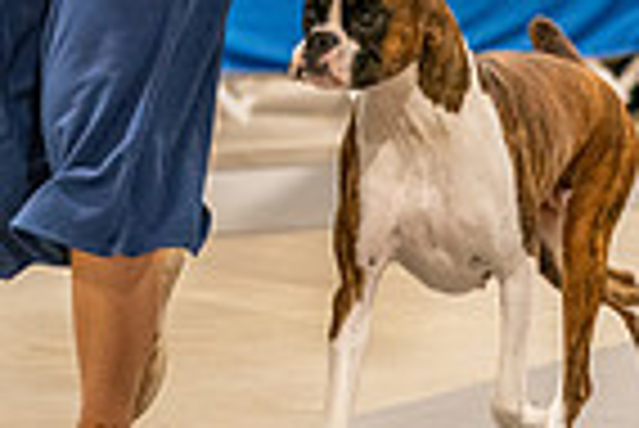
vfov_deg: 3.5
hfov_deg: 5.3
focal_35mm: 390
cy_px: -288
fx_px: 6929
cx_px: 567
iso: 6400
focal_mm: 123
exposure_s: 1/250
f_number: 3.5
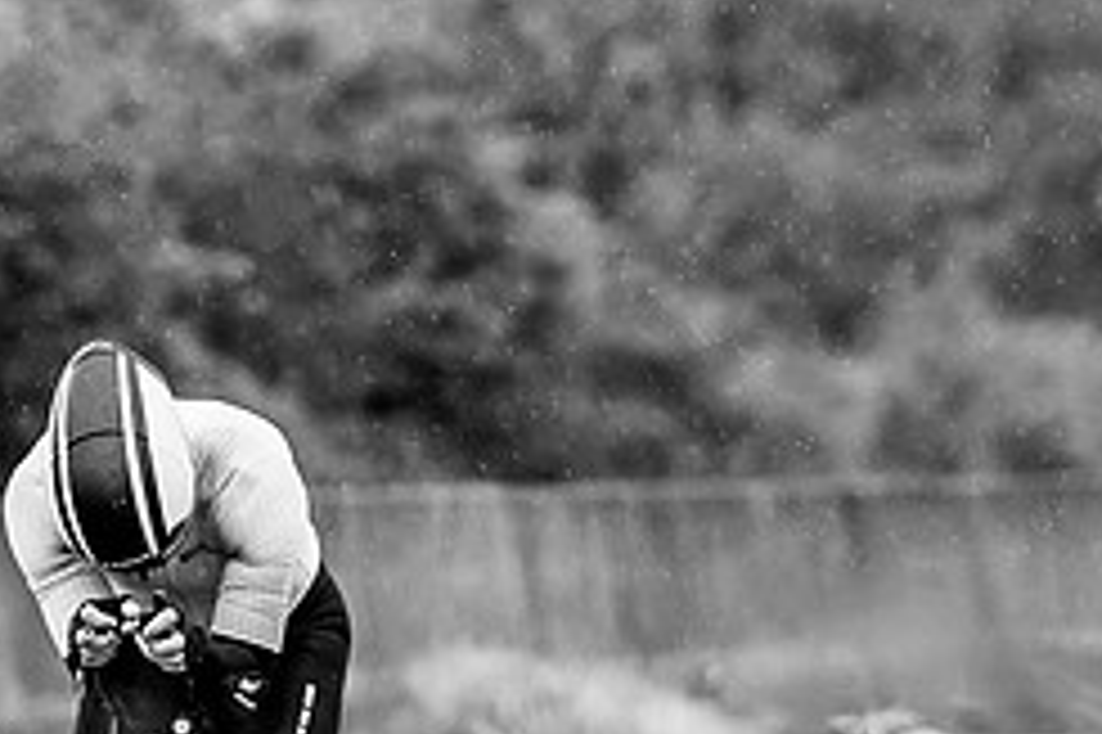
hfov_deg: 2.1
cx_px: 162
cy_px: 677
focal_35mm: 1002
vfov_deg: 1.4
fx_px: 30651
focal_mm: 200
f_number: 3.5
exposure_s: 1/1000
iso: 320
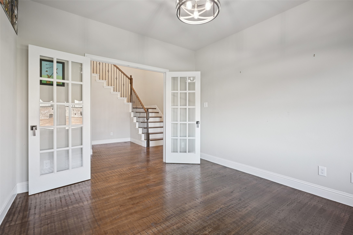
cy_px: 118
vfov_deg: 73.7
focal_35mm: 16
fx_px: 157
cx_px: 176
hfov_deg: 96.7
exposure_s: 1/10
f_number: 9
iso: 250
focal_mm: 16
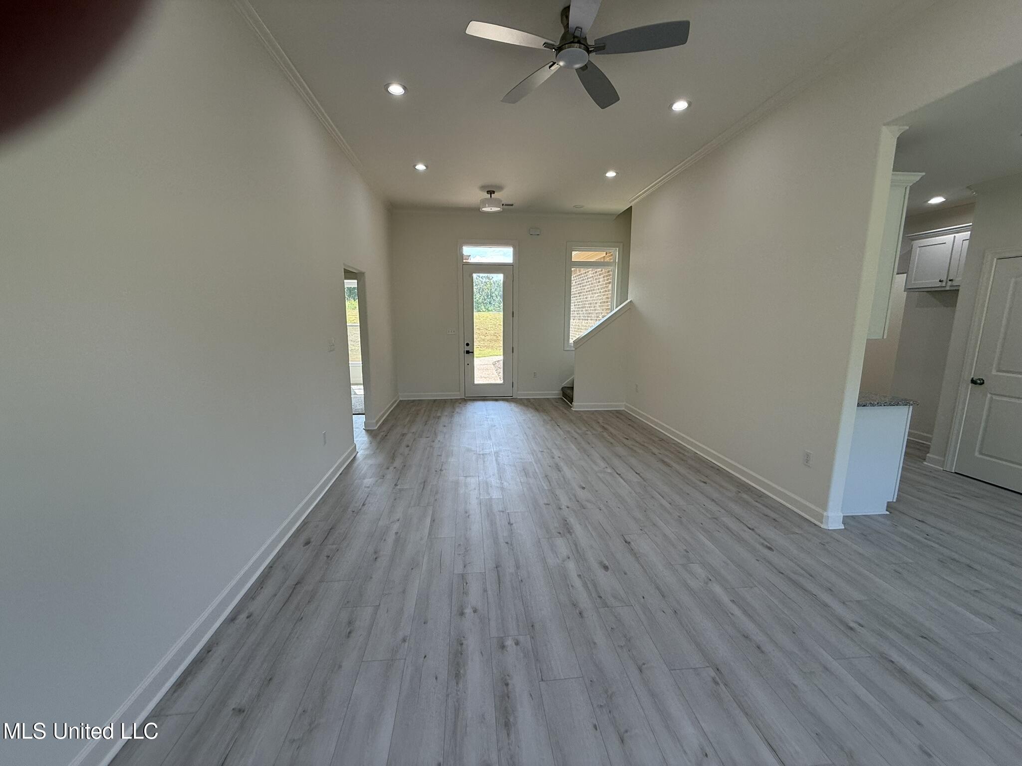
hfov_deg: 102.1
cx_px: 511
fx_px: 413
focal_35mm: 14
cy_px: 383
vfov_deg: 85.7
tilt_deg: -8.7
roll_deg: -0.4
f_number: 2.2
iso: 64
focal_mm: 2.22
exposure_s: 1/220
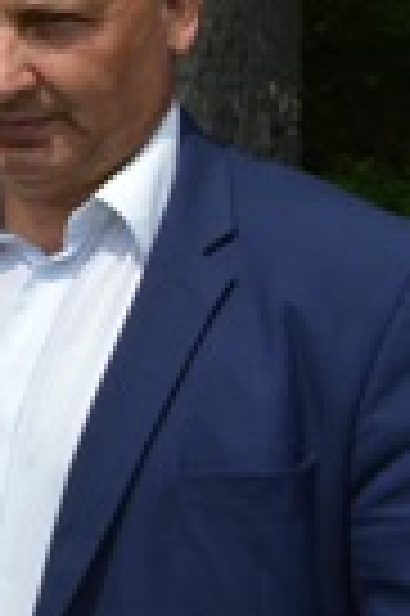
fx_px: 2158
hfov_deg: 8.2
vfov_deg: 16.2
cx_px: -1023
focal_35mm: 126
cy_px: 166
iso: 100
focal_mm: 18
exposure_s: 1/200
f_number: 7.1
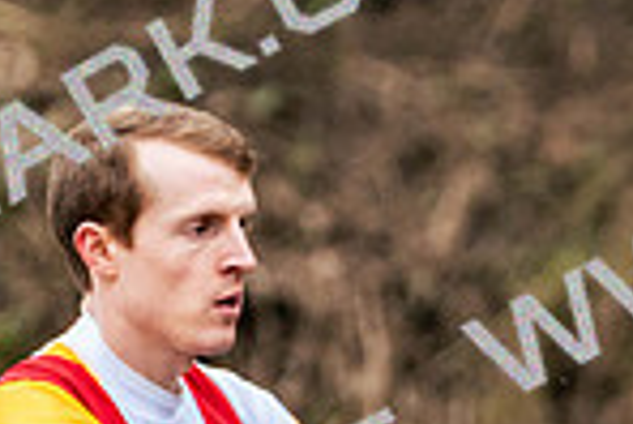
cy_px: 405
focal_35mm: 2143
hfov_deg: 1.0
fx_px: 37717
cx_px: 992
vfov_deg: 0.6
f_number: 7.1
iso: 4000
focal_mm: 547
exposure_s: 1/2000
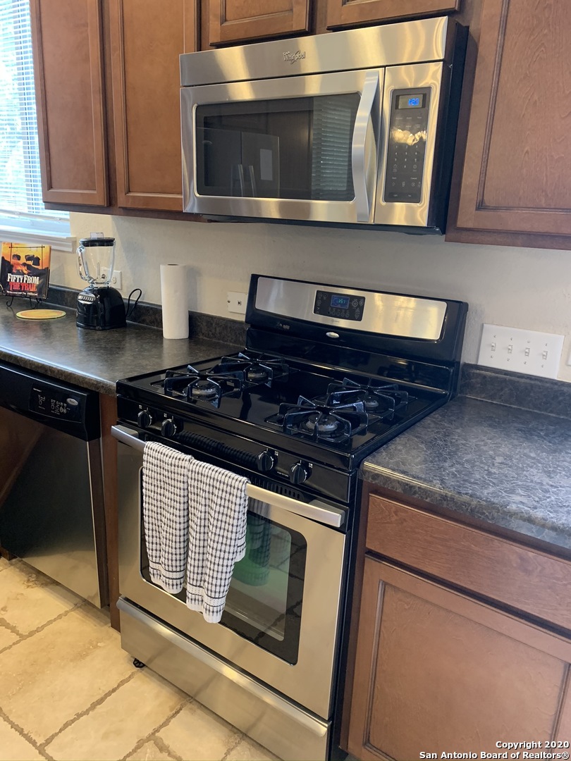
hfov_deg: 53.1
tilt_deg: -15.7
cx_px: 286
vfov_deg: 67.3
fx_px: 572
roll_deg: -3.6
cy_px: 380
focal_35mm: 26
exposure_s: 1/60
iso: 250
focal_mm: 4.25
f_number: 1.8
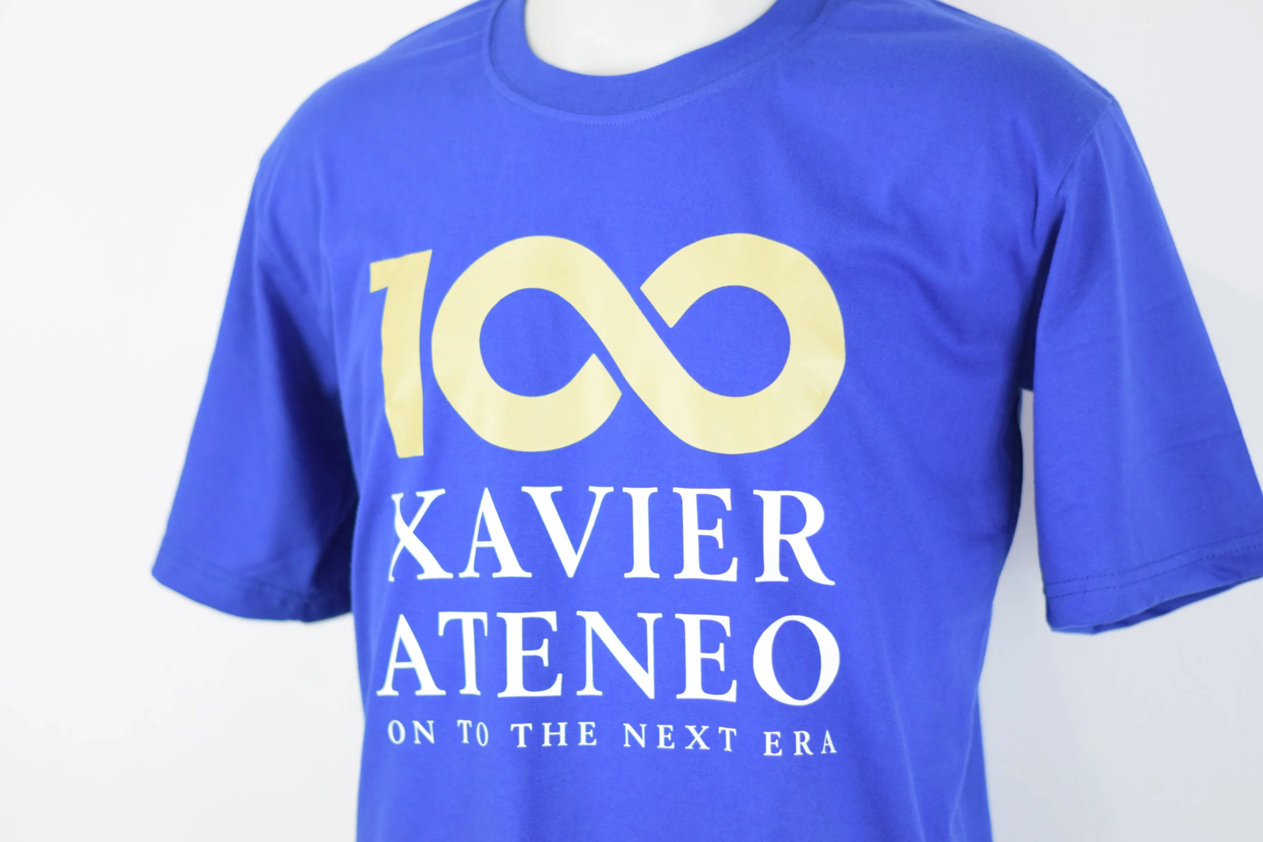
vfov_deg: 18.2
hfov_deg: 27.0
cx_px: 632
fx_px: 2631
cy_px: 421
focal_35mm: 75
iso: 1600
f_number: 1.8
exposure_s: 1/320
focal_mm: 50
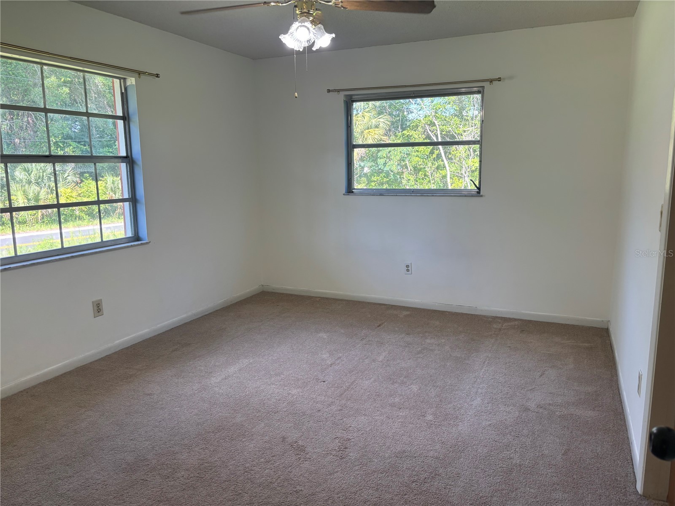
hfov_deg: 67.3
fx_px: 507
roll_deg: +0.4
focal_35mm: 26
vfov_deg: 53.1
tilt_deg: -8.8
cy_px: 253
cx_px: 338
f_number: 1.6
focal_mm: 5.96
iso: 80
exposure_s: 1/120
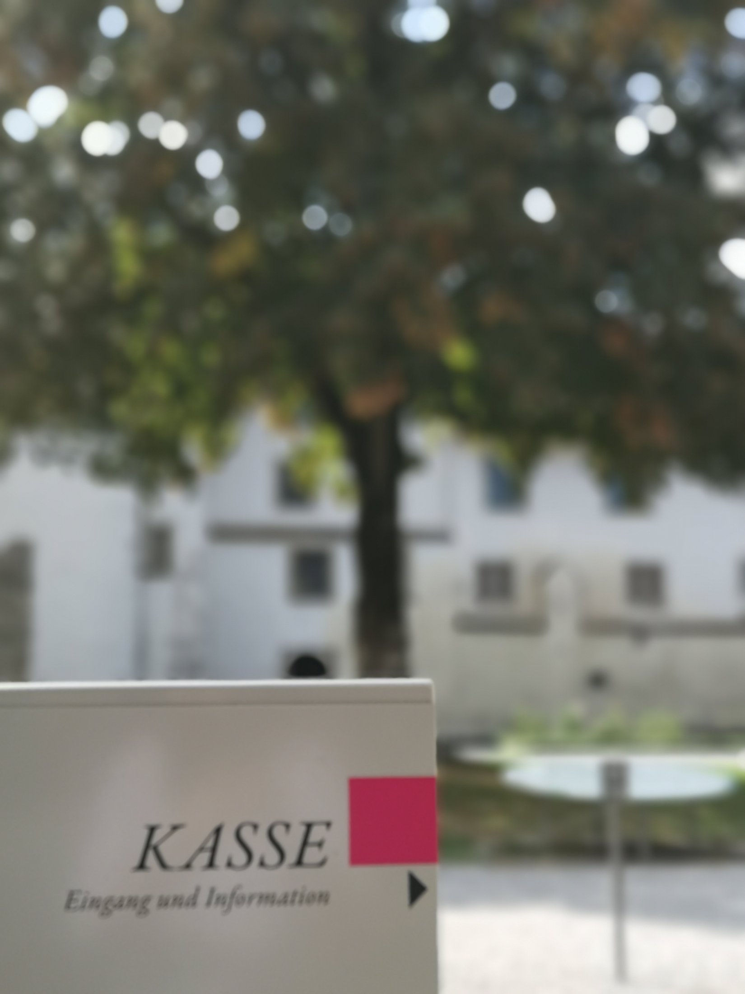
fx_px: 1550
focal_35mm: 54
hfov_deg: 27.0
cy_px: 497
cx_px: 372
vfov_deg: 35.5
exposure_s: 1/784
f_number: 0.95
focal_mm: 3.95
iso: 50
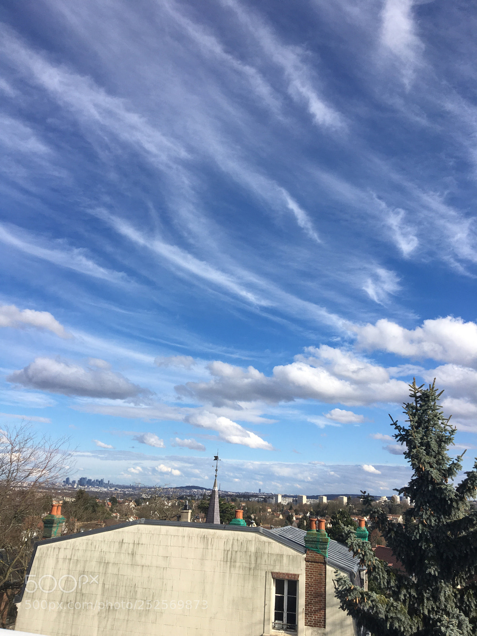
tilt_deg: +17.6
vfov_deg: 61.7
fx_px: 533
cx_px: 238
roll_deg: -3.3
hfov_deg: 48.2
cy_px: 318
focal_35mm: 29
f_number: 2.2
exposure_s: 1/2079
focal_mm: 4.15
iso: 25
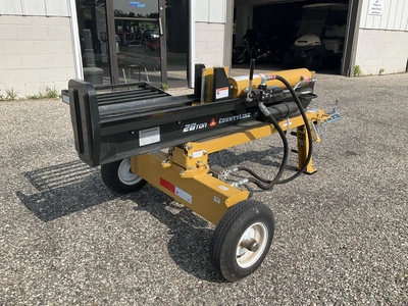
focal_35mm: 29
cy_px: 153
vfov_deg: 48.2
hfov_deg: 61.7
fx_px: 342
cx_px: 204
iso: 25
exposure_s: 1/1912
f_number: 1.8
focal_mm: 3
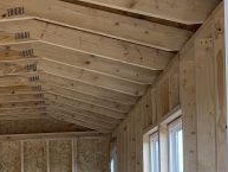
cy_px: 180
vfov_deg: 16.7
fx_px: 567
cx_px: -125
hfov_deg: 19.5
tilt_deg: +1.2
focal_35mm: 86
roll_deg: +0.5
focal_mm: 4.25
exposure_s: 1/121
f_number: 1.8
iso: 100
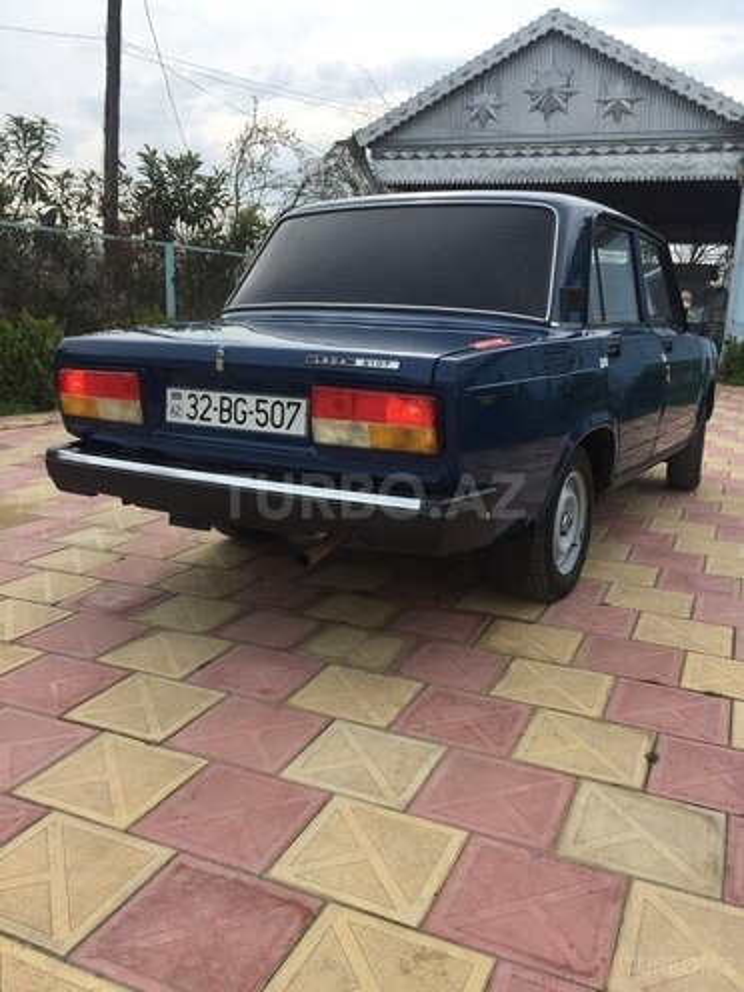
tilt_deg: -11.0
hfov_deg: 48.2
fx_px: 831
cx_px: 372
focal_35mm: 29
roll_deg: -3.2
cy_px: 496
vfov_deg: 61.7
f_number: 2.2
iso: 32
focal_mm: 4.15
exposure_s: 1/1014
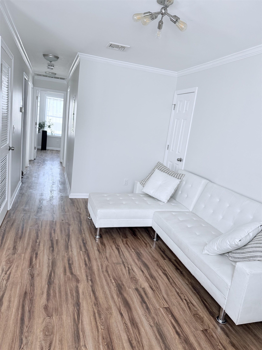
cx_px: 131
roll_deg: -8.2
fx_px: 242
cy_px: 175
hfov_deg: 56.8
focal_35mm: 24
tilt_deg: -10.7
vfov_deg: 71.6
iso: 160
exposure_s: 1/154
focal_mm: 6.76
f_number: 1.78
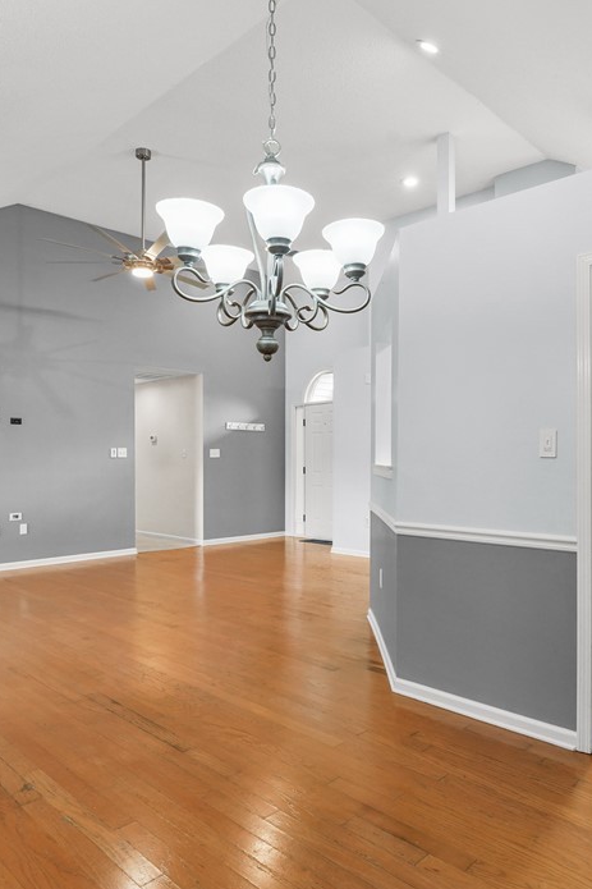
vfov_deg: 71.5
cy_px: 450
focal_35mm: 25
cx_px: 341
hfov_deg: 51.1
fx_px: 617
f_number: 9
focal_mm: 16
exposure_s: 1/3
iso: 1000
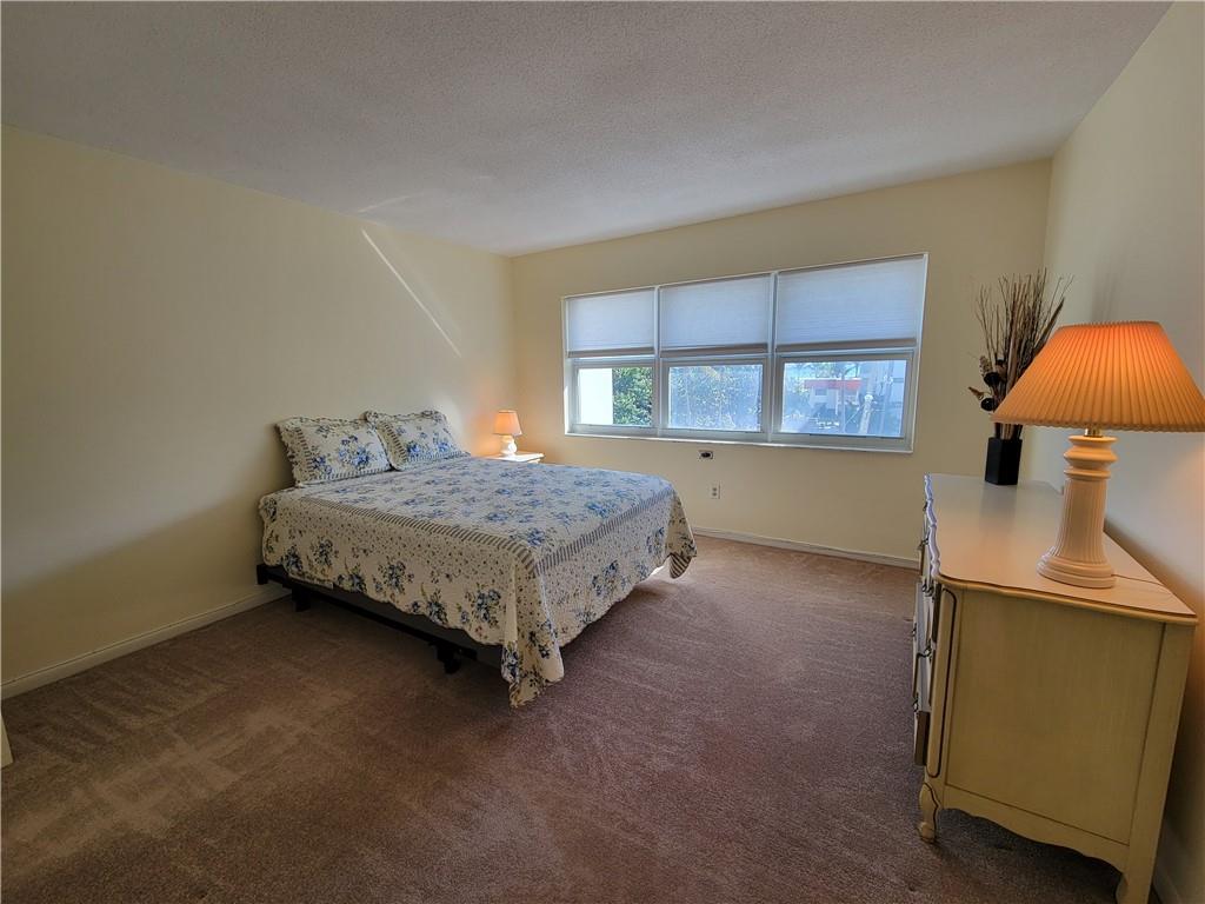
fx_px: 453
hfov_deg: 106.2
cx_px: 602
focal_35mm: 13
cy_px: 452
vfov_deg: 89.9
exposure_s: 1/120
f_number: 2.2
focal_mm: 2.2
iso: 64
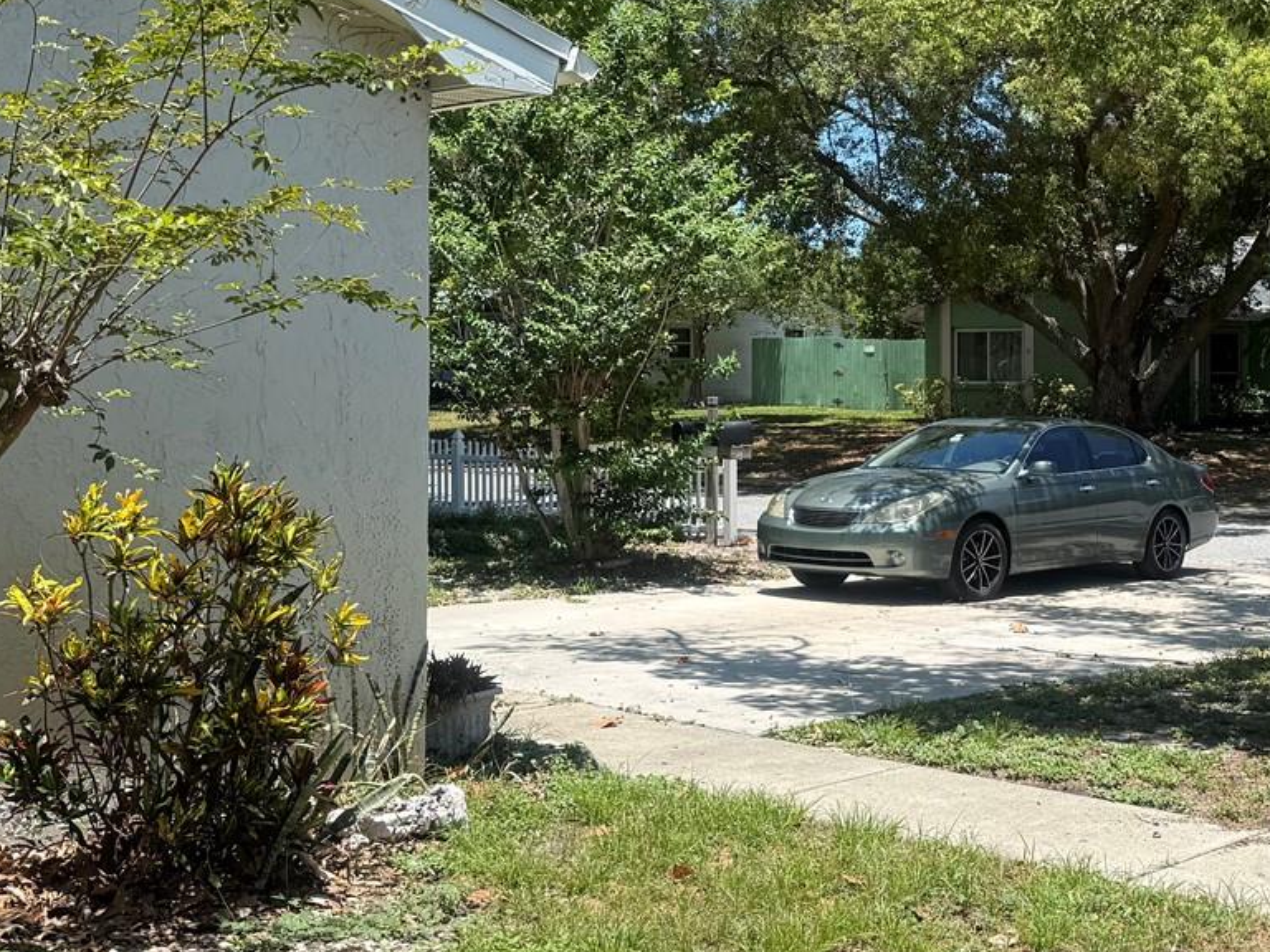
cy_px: 345
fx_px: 1834
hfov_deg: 37.5
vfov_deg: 29.0
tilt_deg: +0.4
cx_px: 916
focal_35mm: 50
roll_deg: +0.1
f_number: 1.78
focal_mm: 6.76
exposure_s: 1/2232
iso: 80
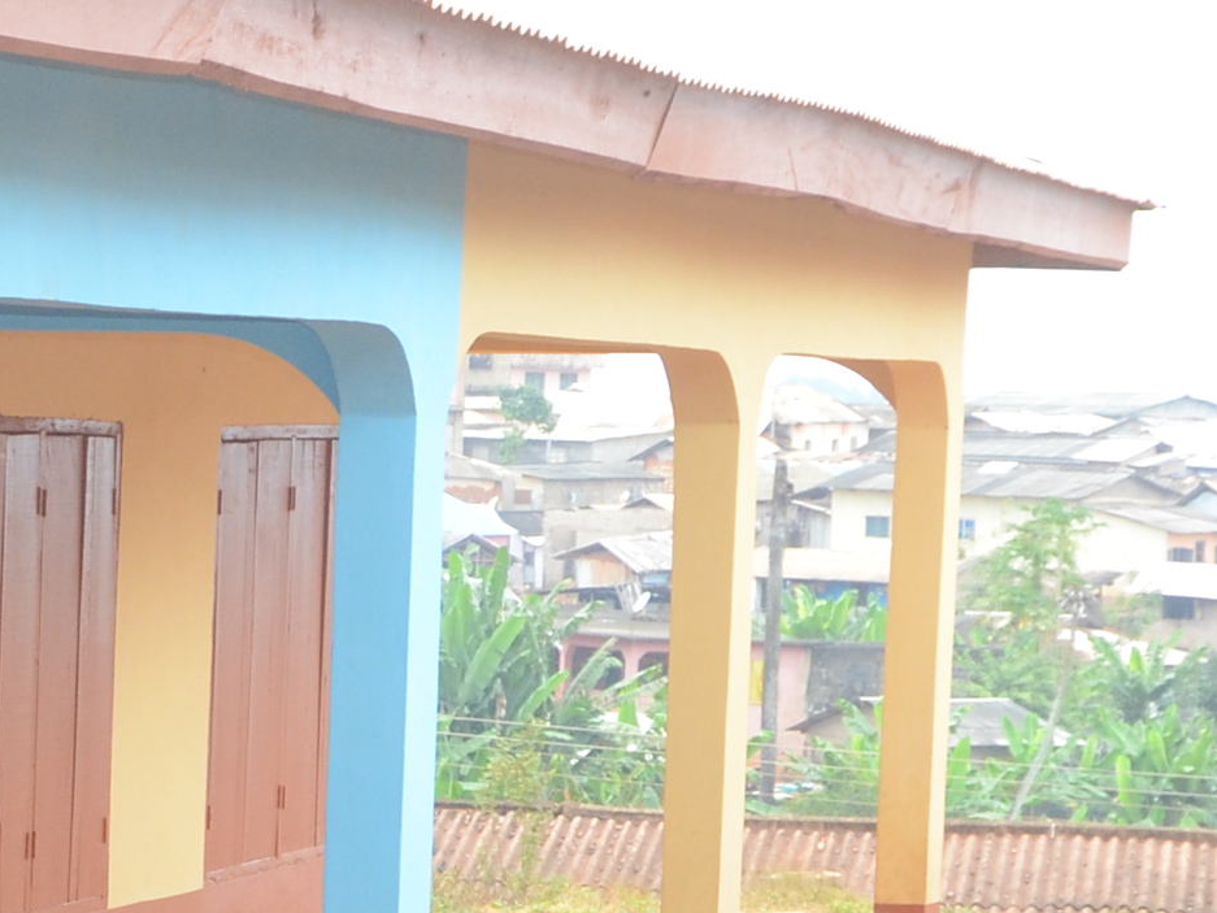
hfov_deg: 11.7
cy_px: 1018
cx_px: -813
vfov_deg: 9.2
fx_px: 5591
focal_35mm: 159
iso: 640
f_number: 6.3
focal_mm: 28
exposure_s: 1/125
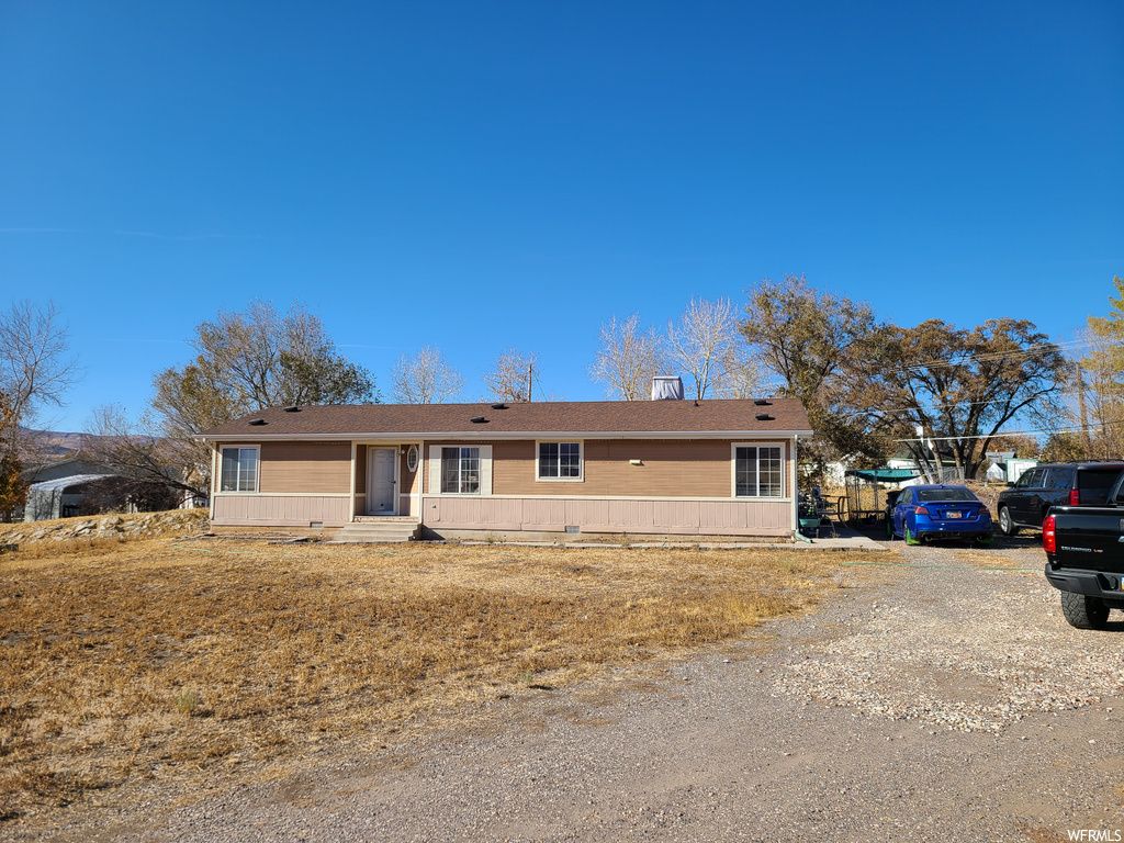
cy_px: 422
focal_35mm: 26
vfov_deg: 53.1
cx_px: 562
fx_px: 844
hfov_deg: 67.3
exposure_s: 1/2139
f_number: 1.8
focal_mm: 5.4
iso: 40
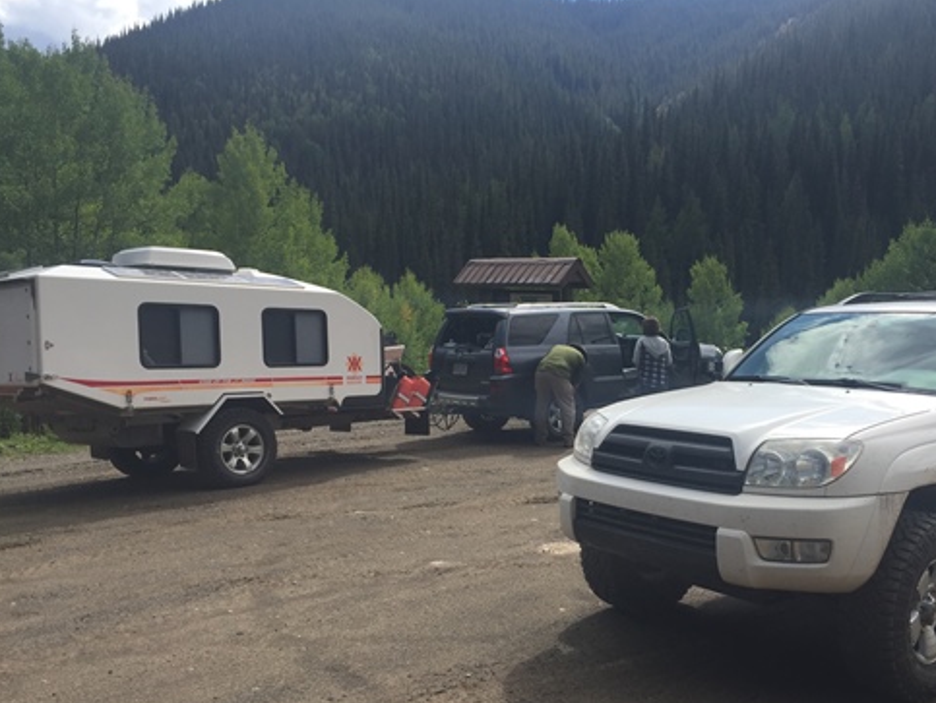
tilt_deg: -4.7
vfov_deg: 39.6
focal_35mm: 36
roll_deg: +1.3
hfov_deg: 50.9
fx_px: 974
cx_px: 576
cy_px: 416
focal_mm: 4.15
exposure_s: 1/1522
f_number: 2.2
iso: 32
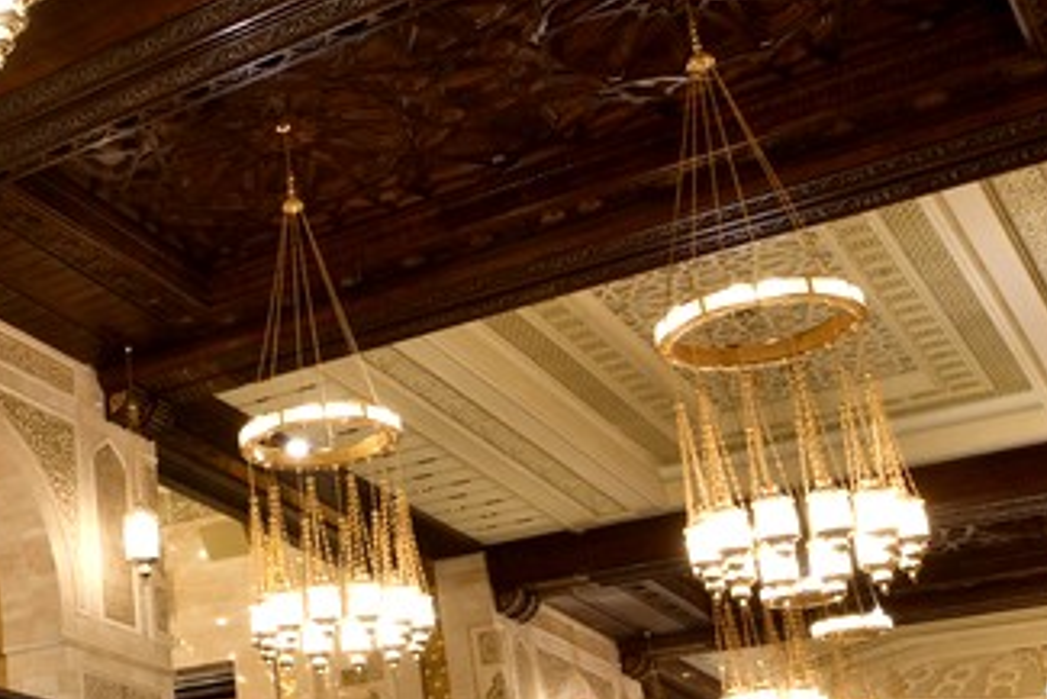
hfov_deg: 29.1
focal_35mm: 57
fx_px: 1658
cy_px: 493
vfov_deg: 23.6
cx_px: -279
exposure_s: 3
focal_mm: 19
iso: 100
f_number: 22
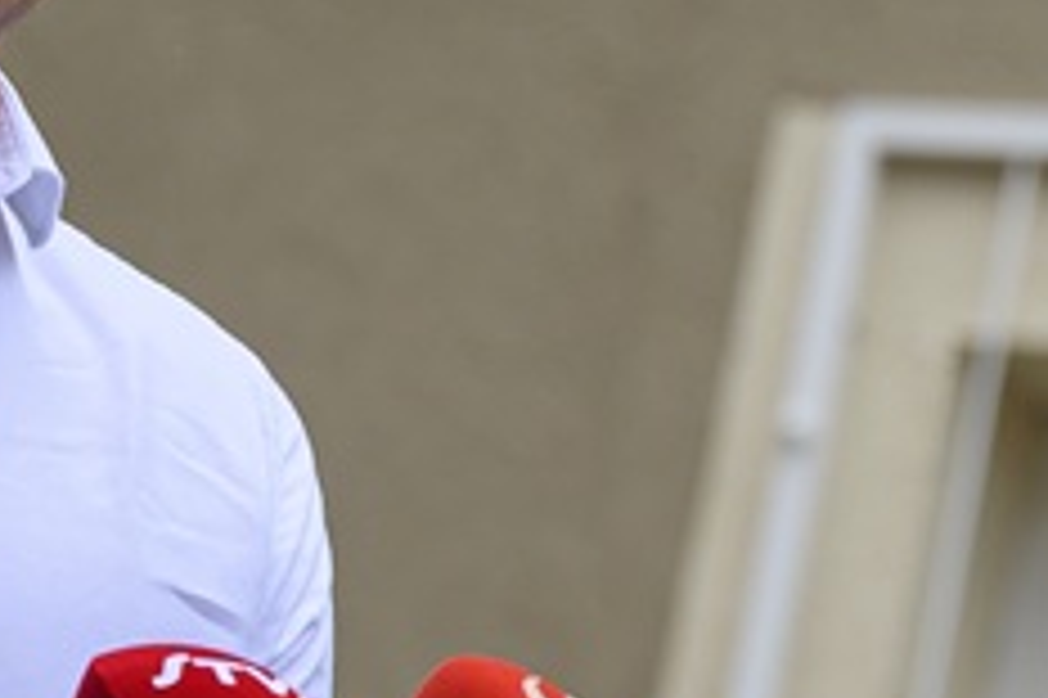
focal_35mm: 384
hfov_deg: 5.3
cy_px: 16
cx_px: 1682
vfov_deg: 3.6
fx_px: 11170
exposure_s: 1/2500
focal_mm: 70
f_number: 2.8
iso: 250
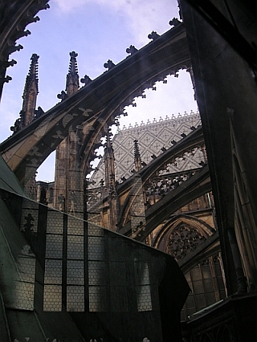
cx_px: 128
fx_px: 366
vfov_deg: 50.1
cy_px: 171
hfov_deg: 38.7
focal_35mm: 37
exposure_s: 1/250
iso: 50
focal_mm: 6.1
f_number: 2.8
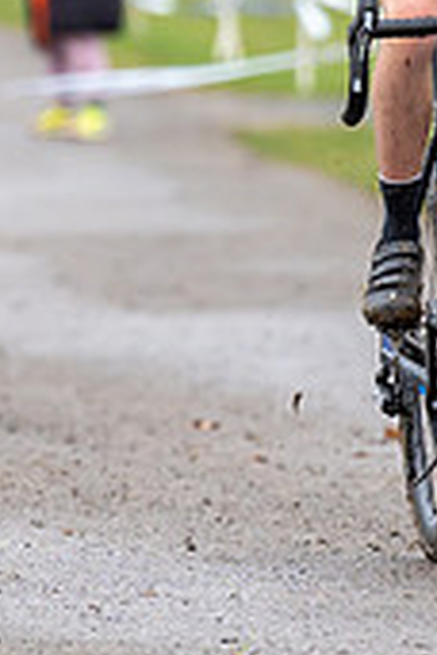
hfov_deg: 1.5
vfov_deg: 2.2
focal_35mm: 917
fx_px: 16696
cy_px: -302
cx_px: 490
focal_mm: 156
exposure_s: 1/1000
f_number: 3.2
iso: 800
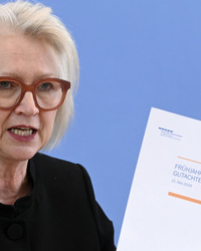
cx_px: 62
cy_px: 115
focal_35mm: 228
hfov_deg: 6.8
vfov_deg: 8.5
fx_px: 1695
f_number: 7.1
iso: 5000
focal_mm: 135
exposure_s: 1/1250
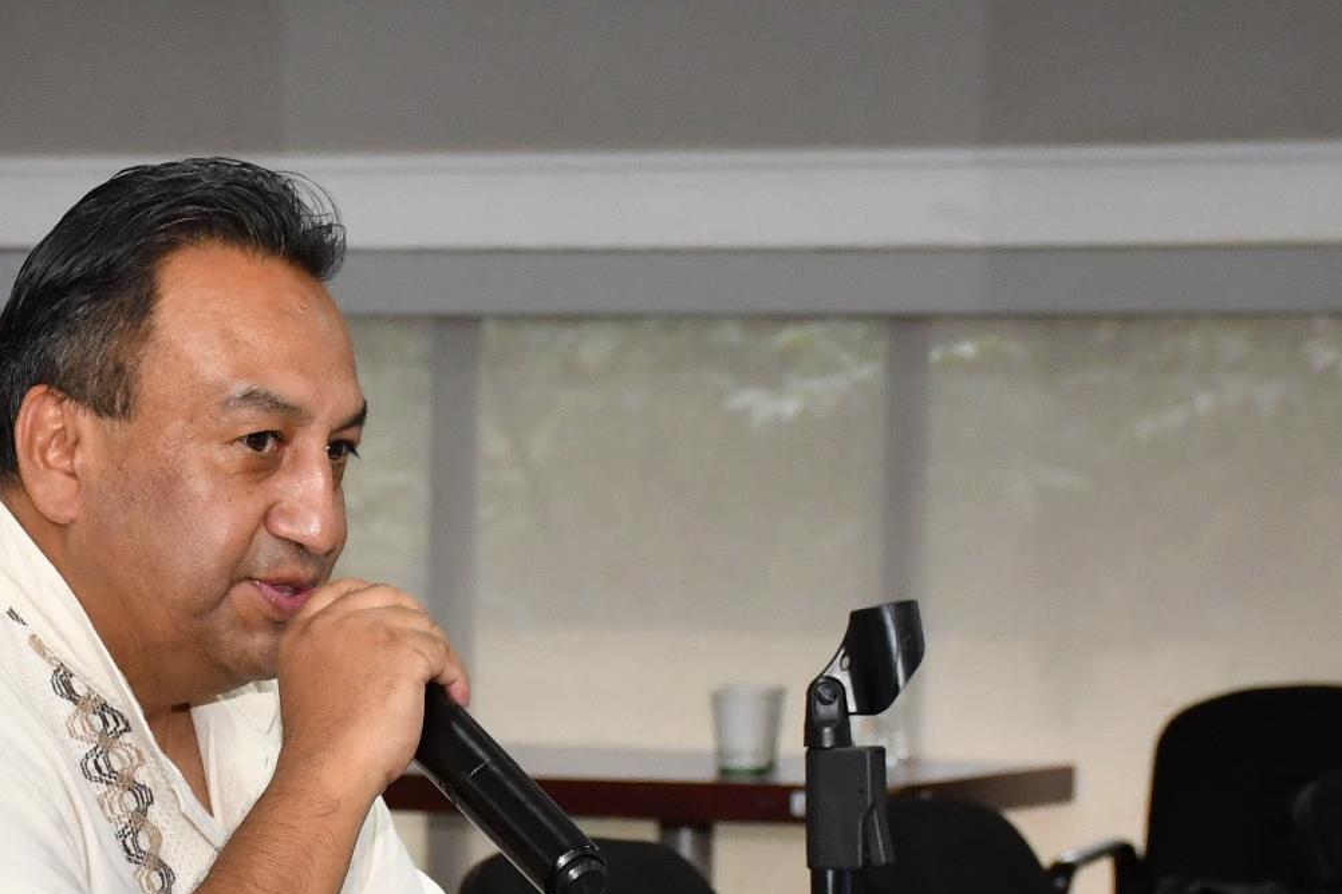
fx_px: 7455
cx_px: 150
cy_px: 930
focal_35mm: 200
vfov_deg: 6.8
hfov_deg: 10.2
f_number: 5.6
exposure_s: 1/100
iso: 1250
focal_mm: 48
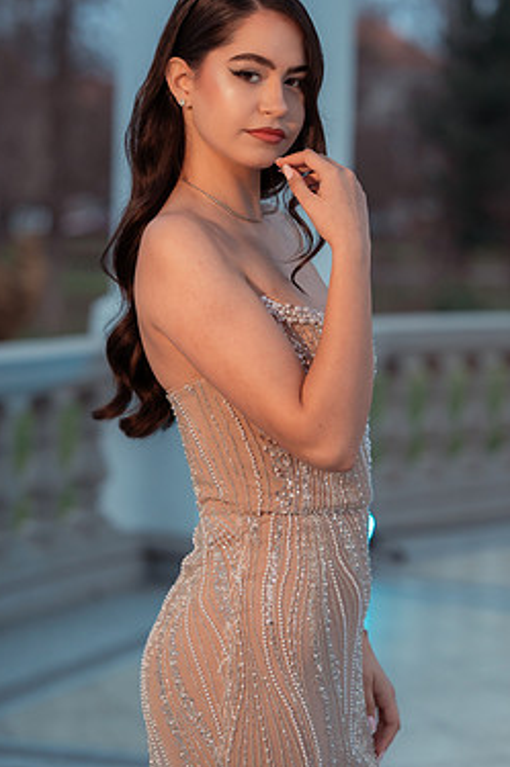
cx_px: 294
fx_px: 2173
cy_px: 340
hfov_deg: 13.4
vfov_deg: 20.0
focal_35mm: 102
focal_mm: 85
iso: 1600
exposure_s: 1/250
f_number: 2.8
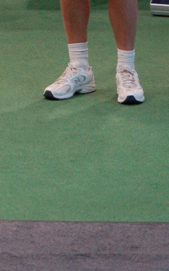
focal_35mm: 275
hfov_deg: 4.8
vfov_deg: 7.4
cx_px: 137
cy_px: -199
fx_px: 2027
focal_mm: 48
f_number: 2.8
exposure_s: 1/125
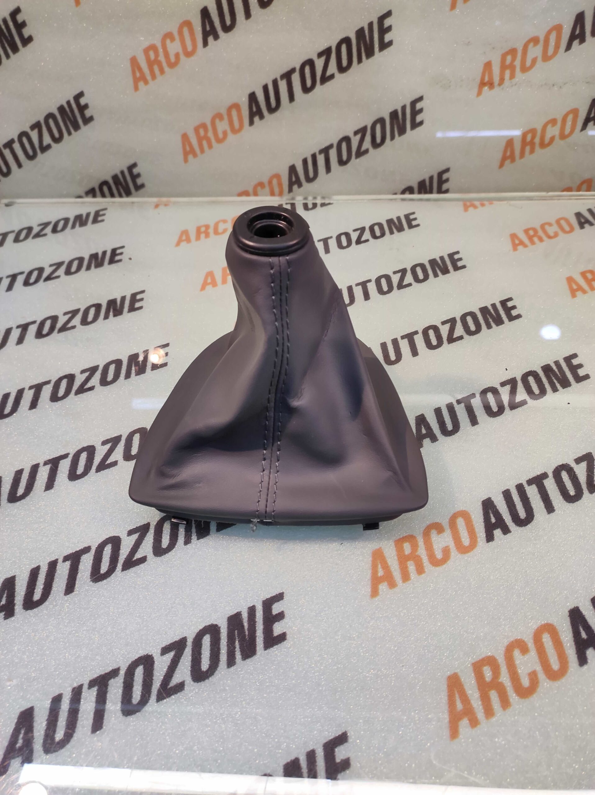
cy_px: 398
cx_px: 298
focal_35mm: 17
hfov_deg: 74.7
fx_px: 390
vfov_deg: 91.1
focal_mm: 4.74
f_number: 1.79
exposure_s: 1/33
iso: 126
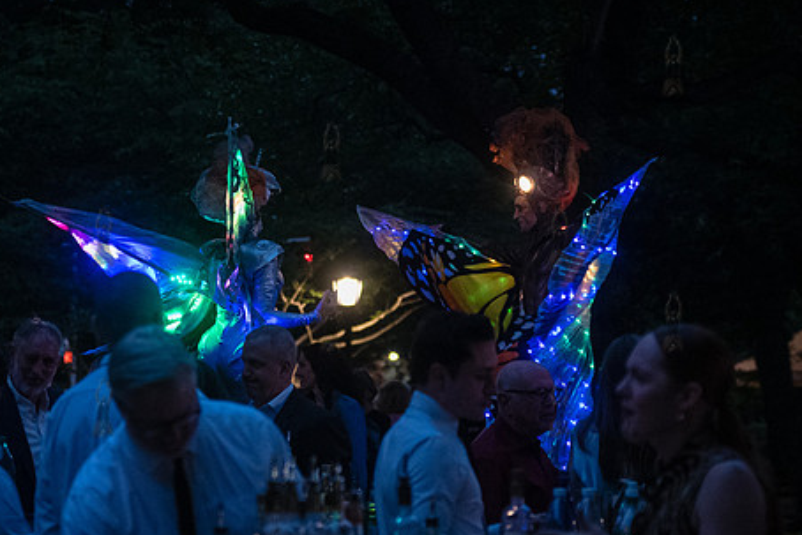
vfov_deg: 9.3
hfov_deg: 13.8
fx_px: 3298
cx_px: 278
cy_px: 233
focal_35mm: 148
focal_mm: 86
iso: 6400
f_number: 3.5
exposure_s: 1/200
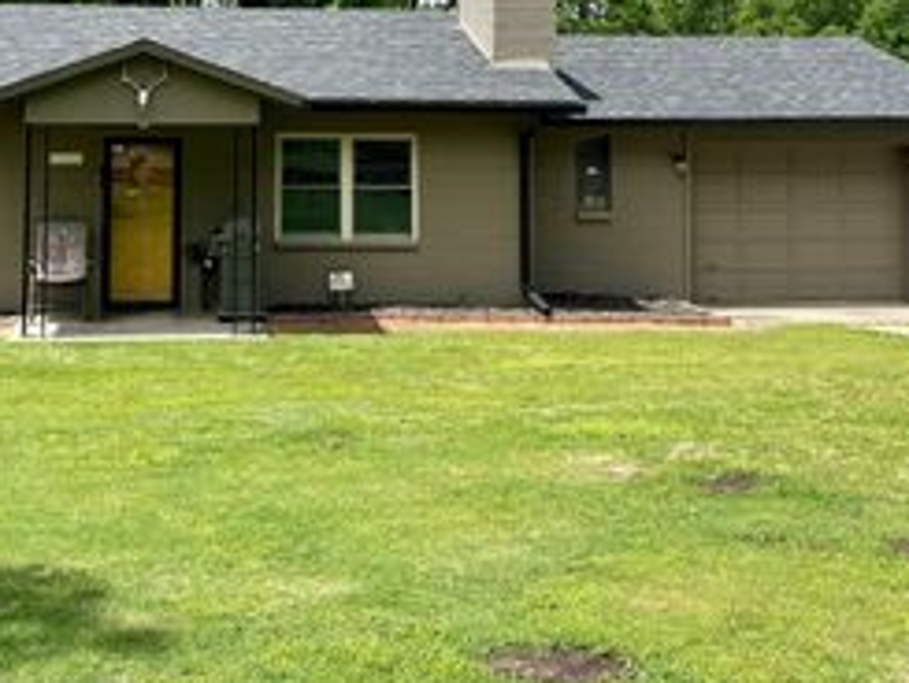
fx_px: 1392
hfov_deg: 35.7
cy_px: 61
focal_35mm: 53
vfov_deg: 26.6
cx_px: 289
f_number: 1.6
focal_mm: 5.96
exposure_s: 1/2513
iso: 50
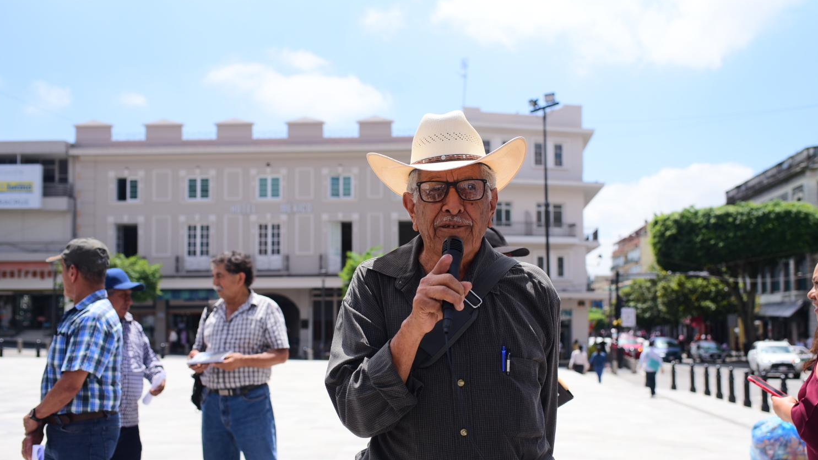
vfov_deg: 29.6
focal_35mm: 40
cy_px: 274
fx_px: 868
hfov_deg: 50.4
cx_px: 442
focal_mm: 35
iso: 250
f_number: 4
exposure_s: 1/2500
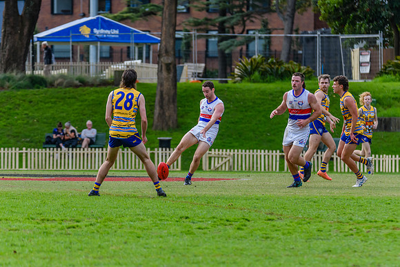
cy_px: 150
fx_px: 3907
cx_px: 196
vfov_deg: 3.9
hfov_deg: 5.9
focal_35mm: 352
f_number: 5.6
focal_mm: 260
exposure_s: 1/1600
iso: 1250
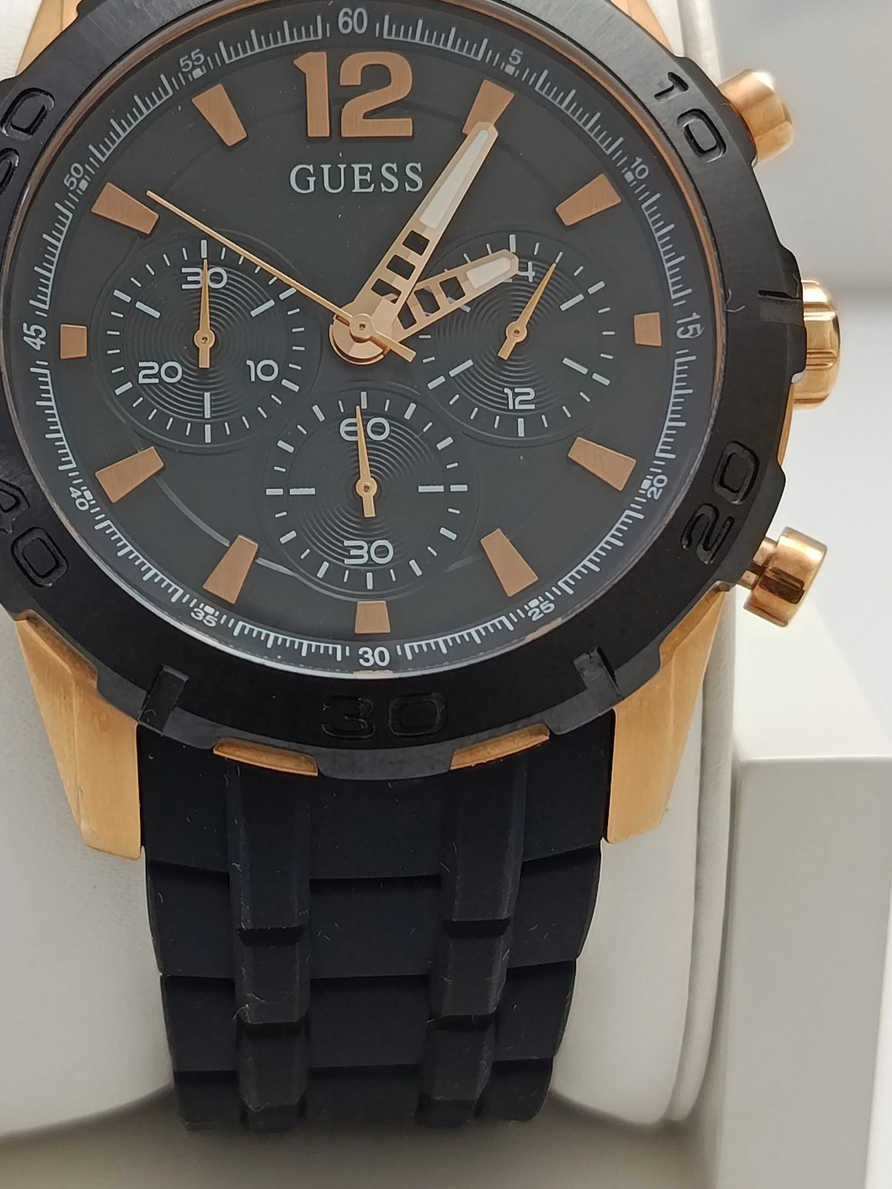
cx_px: 316
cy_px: 462
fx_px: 2336
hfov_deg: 21.6
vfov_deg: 28.5
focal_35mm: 68
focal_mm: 5.24
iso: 687
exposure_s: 1/100
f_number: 1.7
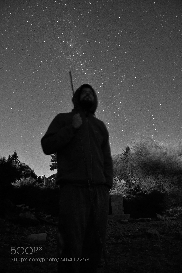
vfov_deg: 67.4
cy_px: 136
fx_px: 205
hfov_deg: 47.9
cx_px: 91
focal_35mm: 27
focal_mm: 18
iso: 800
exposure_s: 20
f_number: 3.5
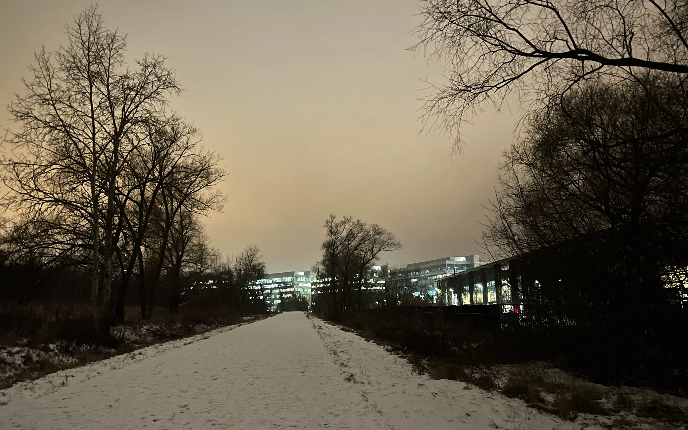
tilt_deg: +11.3
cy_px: 228
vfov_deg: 44.5
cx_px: 339
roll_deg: +1.0
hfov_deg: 66.5
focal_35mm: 28
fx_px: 525
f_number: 1.6
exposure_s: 1/8
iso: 640
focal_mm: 4.2
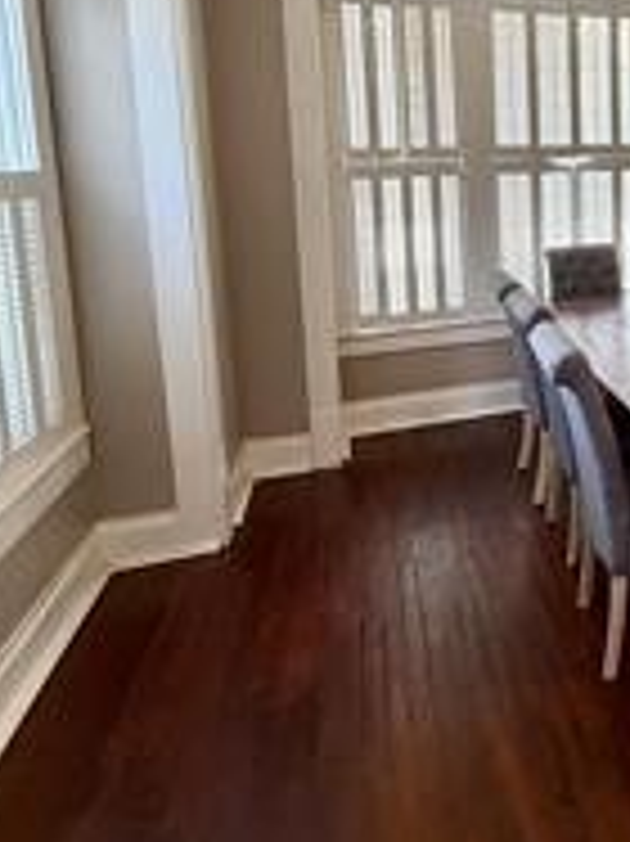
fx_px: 729
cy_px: 252
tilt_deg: -7.0
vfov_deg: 58.0
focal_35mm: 30
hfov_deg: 40.5
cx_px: 639
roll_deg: +0.0
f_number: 2.2
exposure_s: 1/60
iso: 400
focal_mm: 2.22
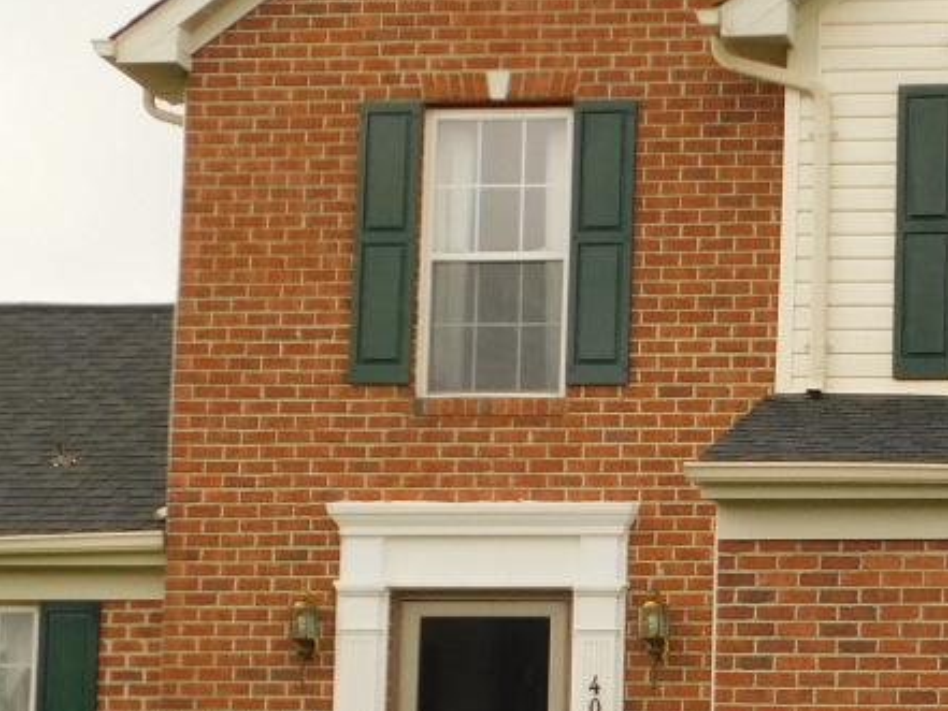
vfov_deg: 10.2
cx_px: 959
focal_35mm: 145
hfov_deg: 13.4
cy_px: 485
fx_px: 3972
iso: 125
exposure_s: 1/800
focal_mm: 7.1
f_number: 3.6
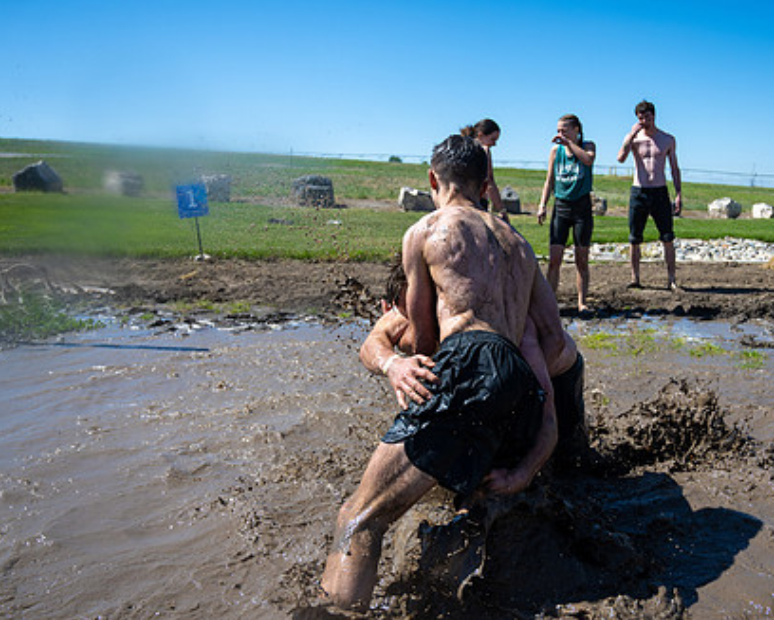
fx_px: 779
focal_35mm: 34
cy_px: 306
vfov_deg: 43.4
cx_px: 499
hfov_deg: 52.1
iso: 100
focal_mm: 25.5
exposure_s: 1/1250
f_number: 4
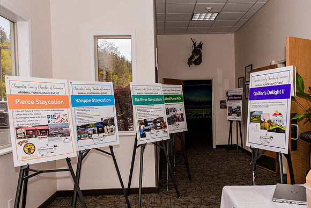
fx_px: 291
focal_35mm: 34
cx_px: 175
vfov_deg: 39.2
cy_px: 111
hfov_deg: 56.1
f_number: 6.3
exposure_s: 1/250
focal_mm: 28.3
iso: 400
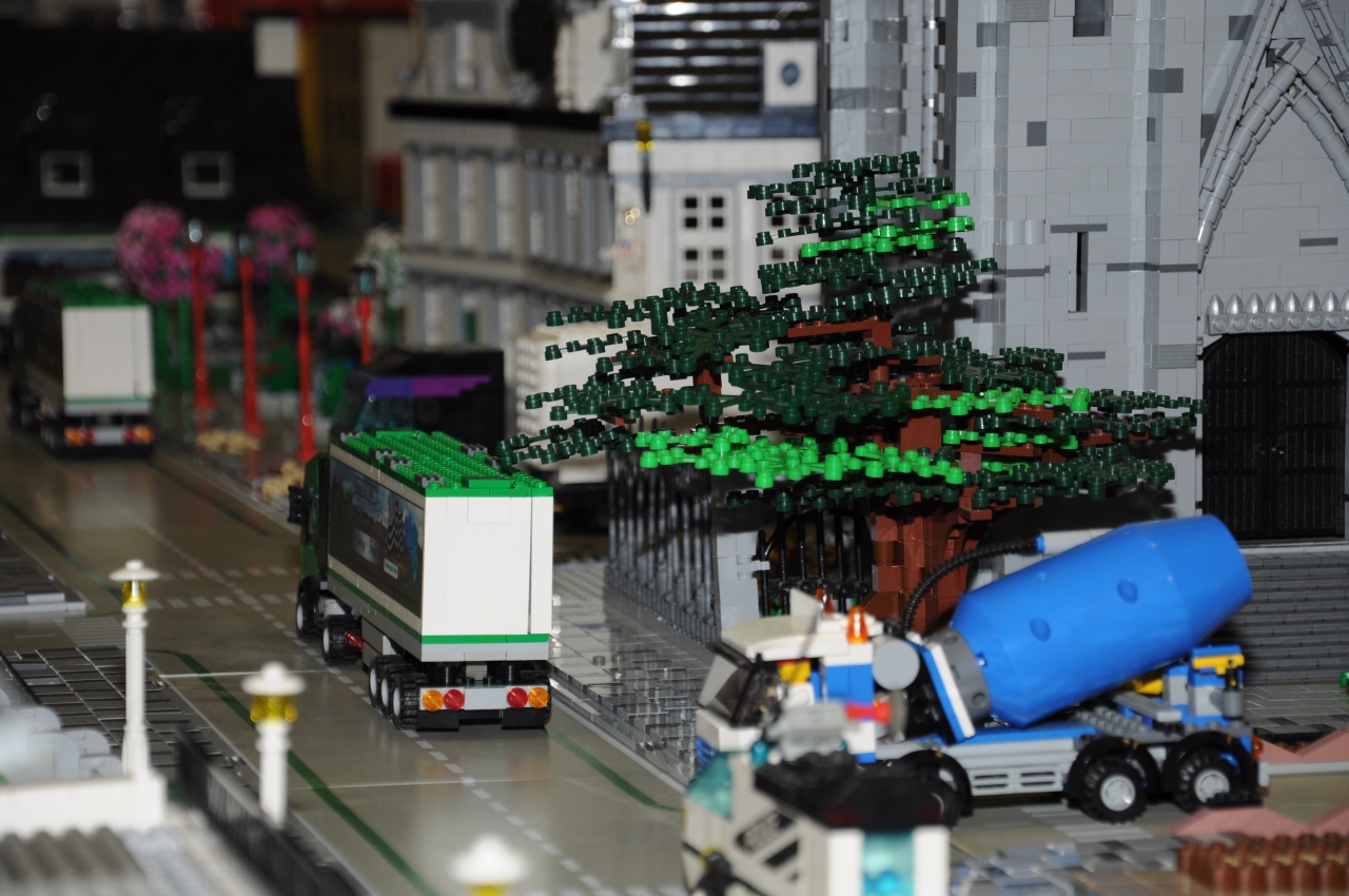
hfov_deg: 17.1
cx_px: 674
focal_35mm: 120
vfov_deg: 11.4
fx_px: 4491
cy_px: 448
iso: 200
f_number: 5.3
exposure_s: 1/50
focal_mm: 80
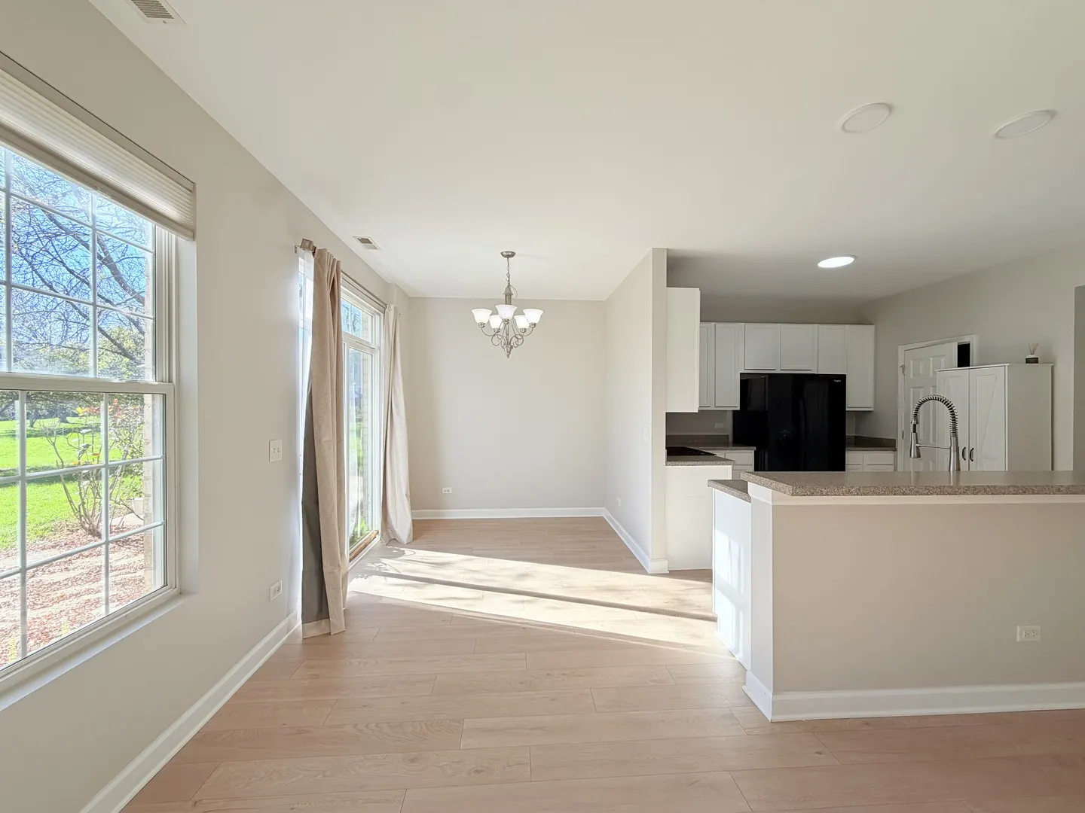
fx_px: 439
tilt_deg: -0.4
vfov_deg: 85.7
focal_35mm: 14
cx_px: 542
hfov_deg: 102.1
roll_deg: -0.2
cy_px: 406
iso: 50
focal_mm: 2.22
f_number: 2.2
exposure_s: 1/331
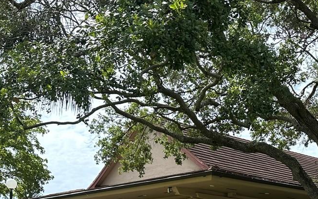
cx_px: 207
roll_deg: -1.2
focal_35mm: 62
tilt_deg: +3.0
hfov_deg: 32.8
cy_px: 254
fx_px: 537
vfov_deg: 19.4
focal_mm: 6.86
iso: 80
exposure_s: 1/1692
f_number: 1.78
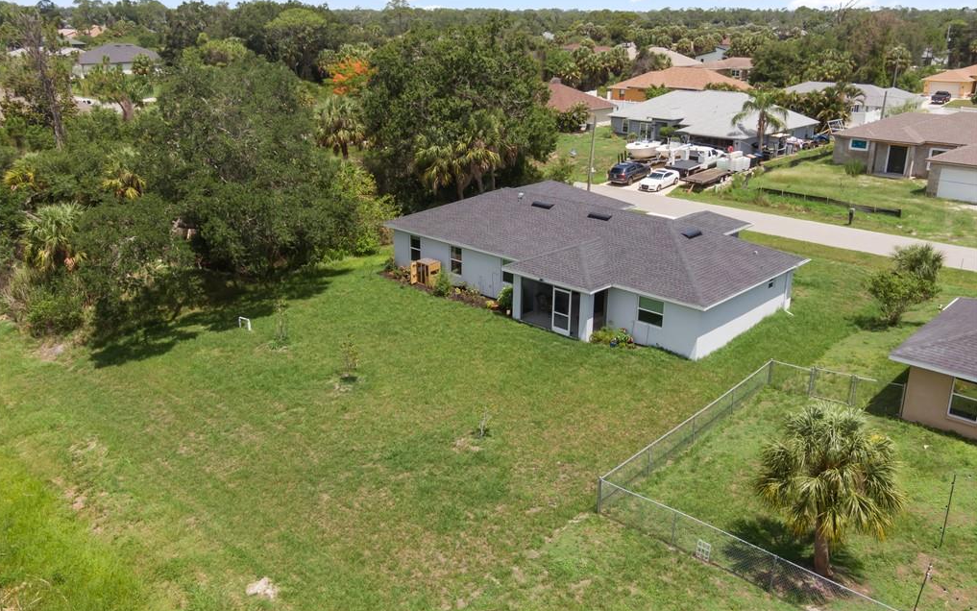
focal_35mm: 32
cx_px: 487
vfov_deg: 39.4
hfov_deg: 59.6
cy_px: 281
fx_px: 852
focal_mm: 5.22
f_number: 3.1
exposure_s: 1/1250
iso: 100
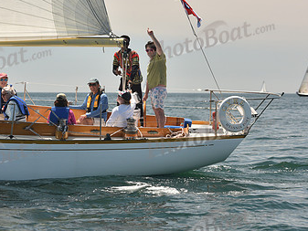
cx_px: 100
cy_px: 100
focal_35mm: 162
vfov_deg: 9.2
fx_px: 1442
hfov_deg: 12.2
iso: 250
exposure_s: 1/800
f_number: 5
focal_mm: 98
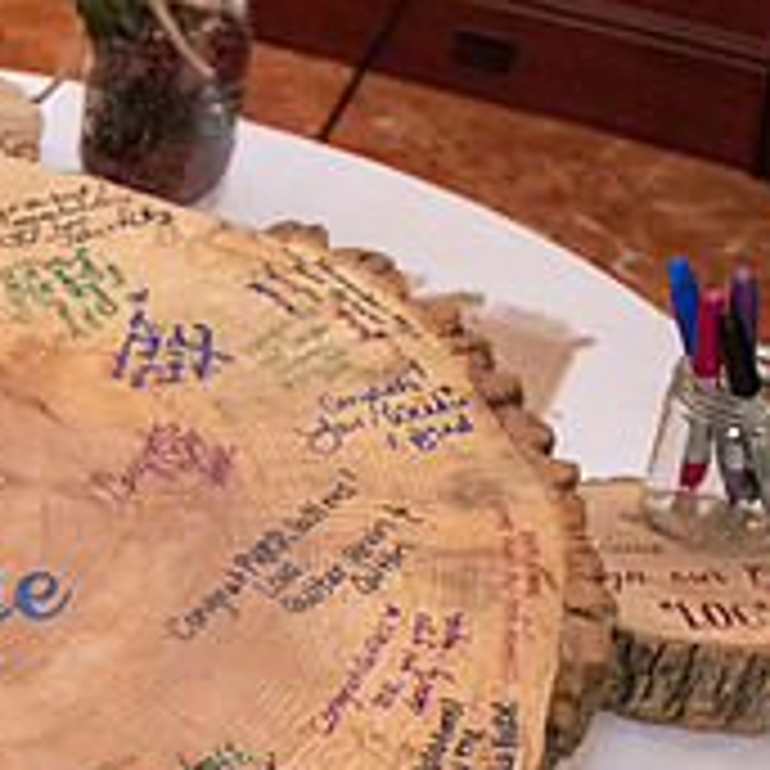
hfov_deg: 20.3
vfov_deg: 21.9
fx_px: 1963
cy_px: 615
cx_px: -239
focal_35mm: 78
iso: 2000
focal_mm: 18
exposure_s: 1/60
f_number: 3.5
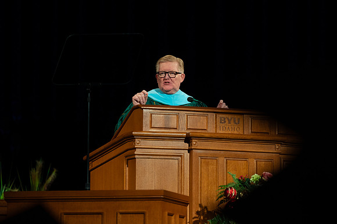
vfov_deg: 6.9
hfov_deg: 10.4
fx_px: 1856
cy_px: 78
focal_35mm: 198
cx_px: 168
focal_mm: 150
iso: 1250
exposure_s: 1/200
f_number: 3.5
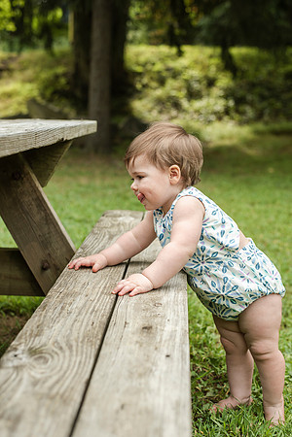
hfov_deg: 27.0
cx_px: 146
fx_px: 608
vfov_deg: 39.6
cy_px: 218
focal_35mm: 50
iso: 400
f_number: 3.5
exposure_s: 1/1600
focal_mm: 50
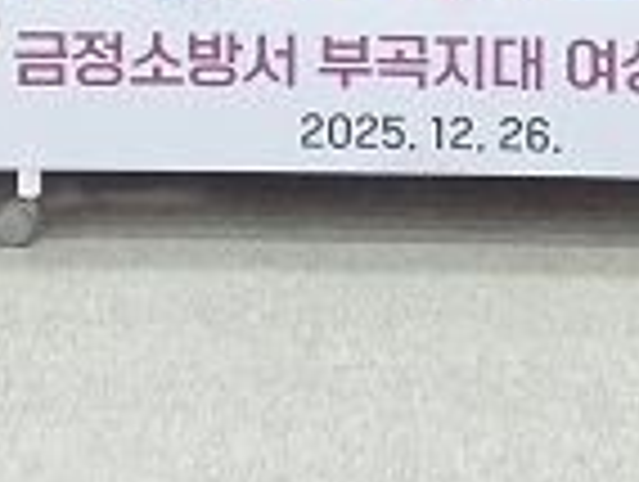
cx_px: 324
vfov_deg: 11.5
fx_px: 2089
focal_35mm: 113
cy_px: -547
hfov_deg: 17.4
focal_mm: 5.54
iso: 50
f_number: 1.8
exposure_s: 1/120
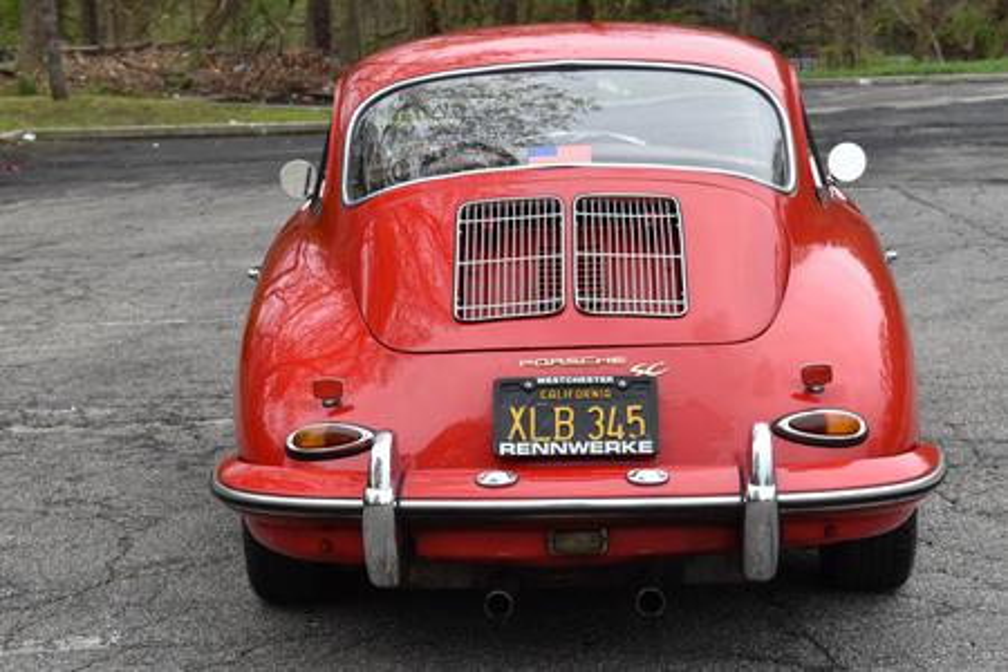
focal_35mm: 78
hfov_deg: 26.0
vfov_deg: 17.5
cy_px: 336
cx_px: 504
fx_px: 2184
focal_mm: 52
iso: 180
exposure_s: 1/250
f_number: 8
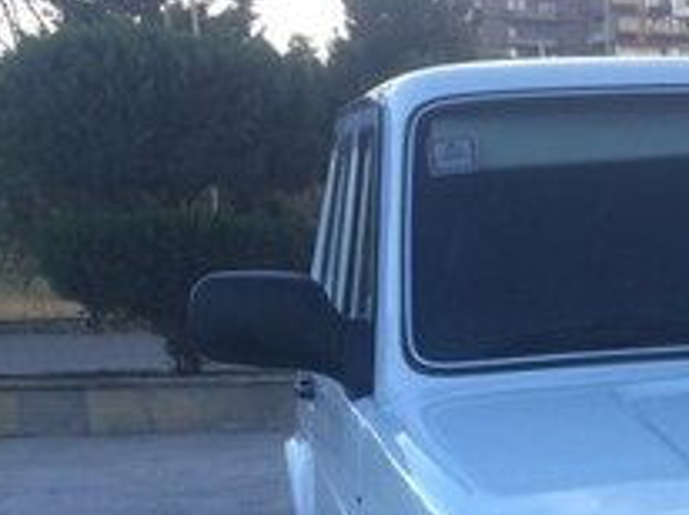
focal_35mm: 93
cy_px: 681
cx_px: 993
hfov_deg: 18.9
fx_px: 1849
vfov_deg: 15.1
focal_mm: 4.15
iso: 32
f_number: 2.2
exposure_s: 1/144
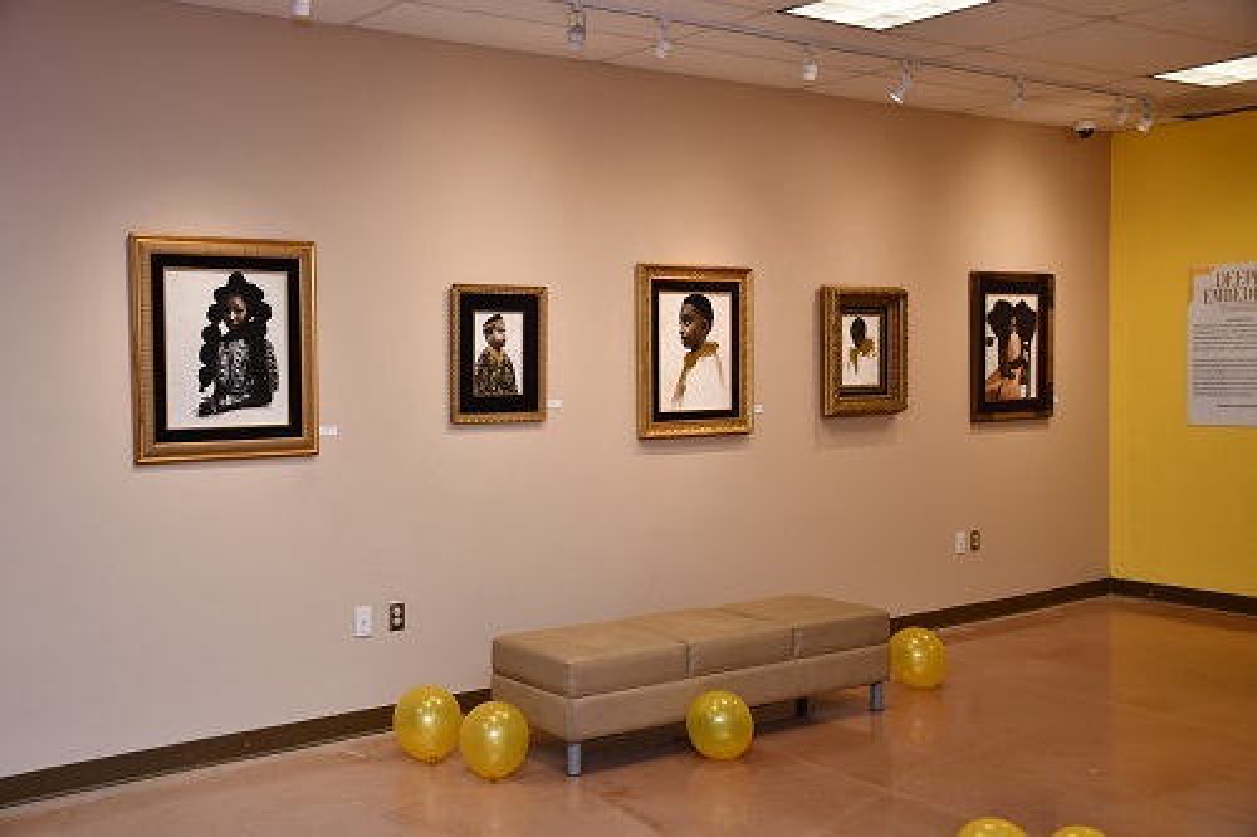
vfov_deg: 33.4
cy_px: 418
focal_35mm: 40
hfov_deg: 48.5
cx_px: 628
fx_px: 1396
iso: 250
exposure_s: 1/60
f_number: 4
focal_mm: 27
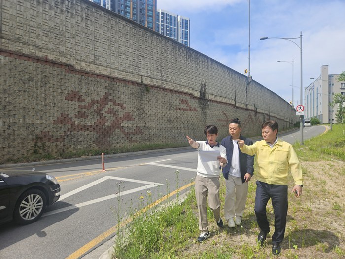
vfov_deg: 58.9
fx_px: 229
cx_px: 172
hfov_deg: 73.9
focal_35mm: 23
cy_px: 130
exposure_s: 1/1533
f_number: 1.8
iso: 25
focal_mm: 5.4
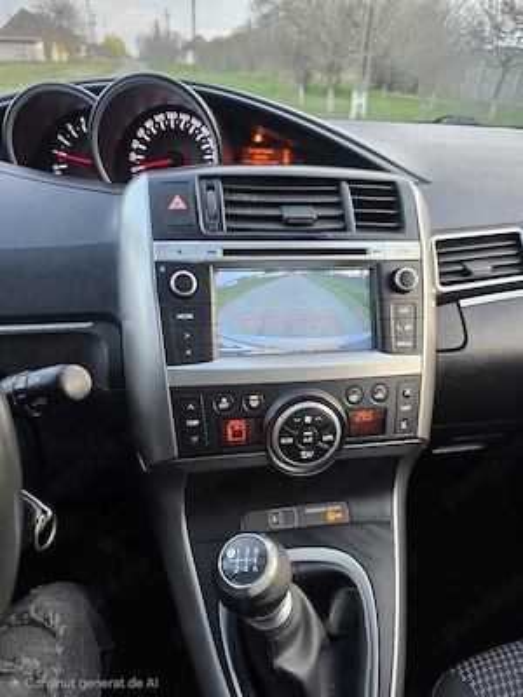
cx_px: 262
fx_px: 463
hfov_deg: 58.9
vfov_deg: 73.9
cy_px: 348
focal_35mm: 23
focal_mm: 6.3
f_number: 1.7
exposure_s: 1/50.3
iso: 80
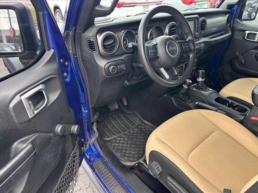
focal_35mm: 24
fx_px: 179
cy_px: 96
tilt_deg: -29.7
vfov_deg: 56.8
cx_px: 129
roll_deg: +0.3
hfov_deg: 71.6
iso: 64
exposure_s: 1/121
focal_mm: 6.86
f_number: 1.78
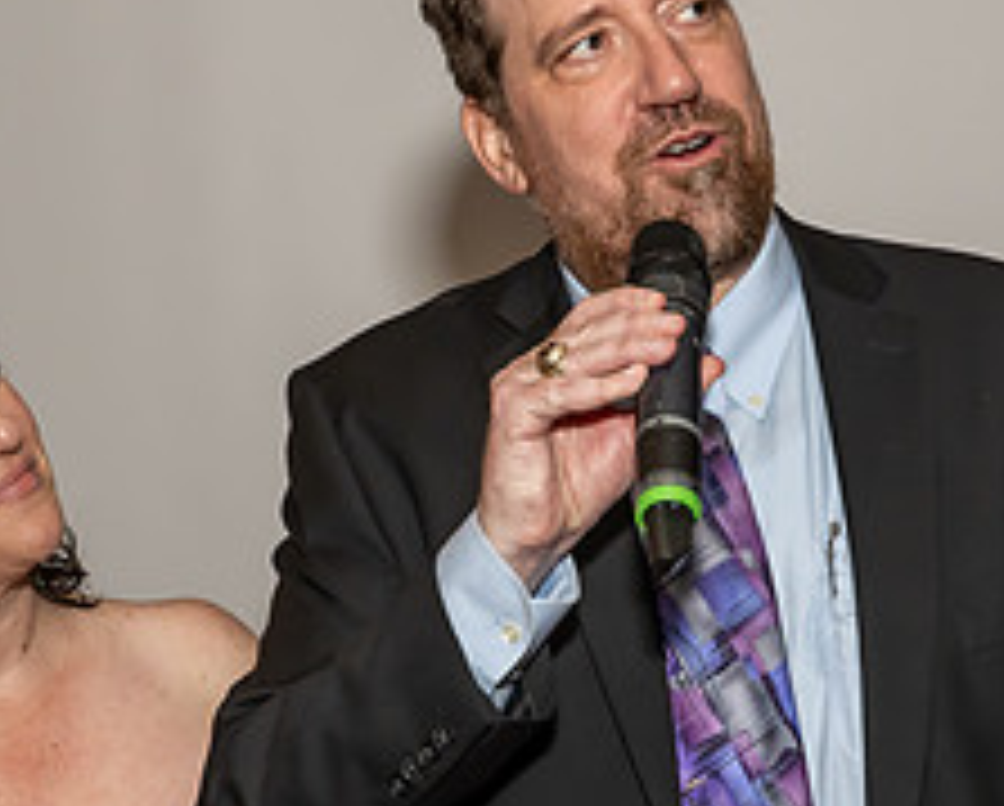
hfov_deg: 19.3
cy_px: 531
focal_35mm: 99
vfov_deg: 15.6
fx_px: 2946
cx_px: 329
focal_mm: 31.5
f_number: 8
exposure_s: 1/250
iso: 640
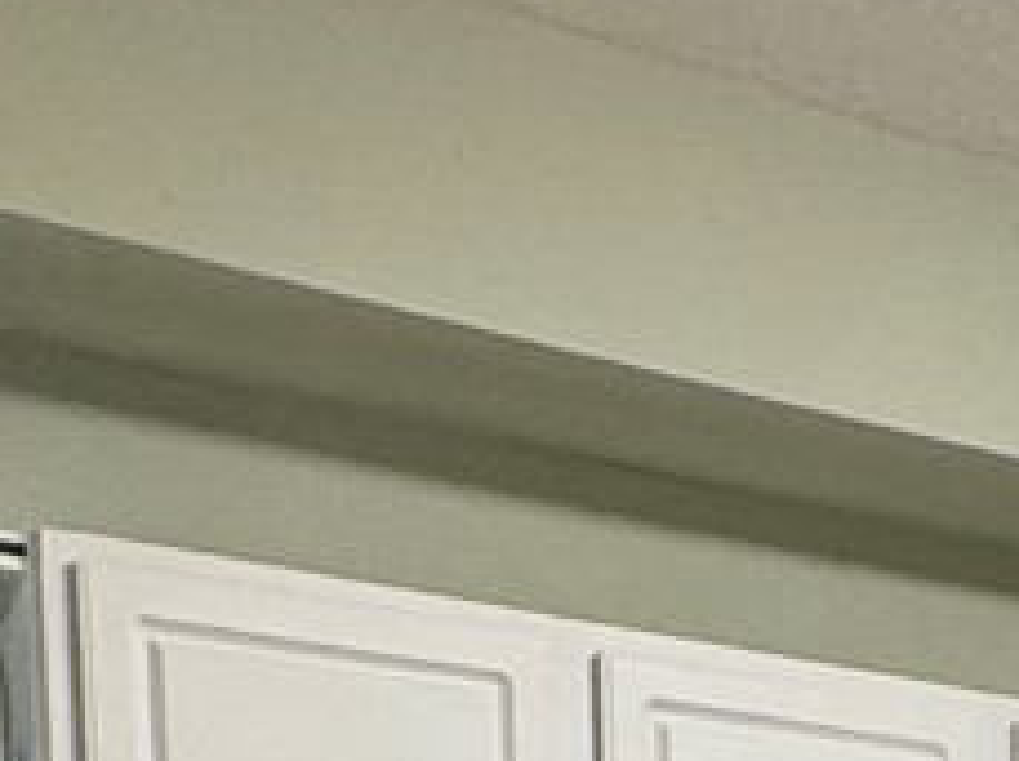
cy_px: 1753
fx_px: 2880
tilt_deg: -9.3
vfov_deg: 12.3
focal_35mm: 98
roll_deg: -1.1
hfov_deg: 18.4
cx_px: 1388
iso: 200
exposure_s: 1/120
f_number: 2.2
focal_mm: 2.22
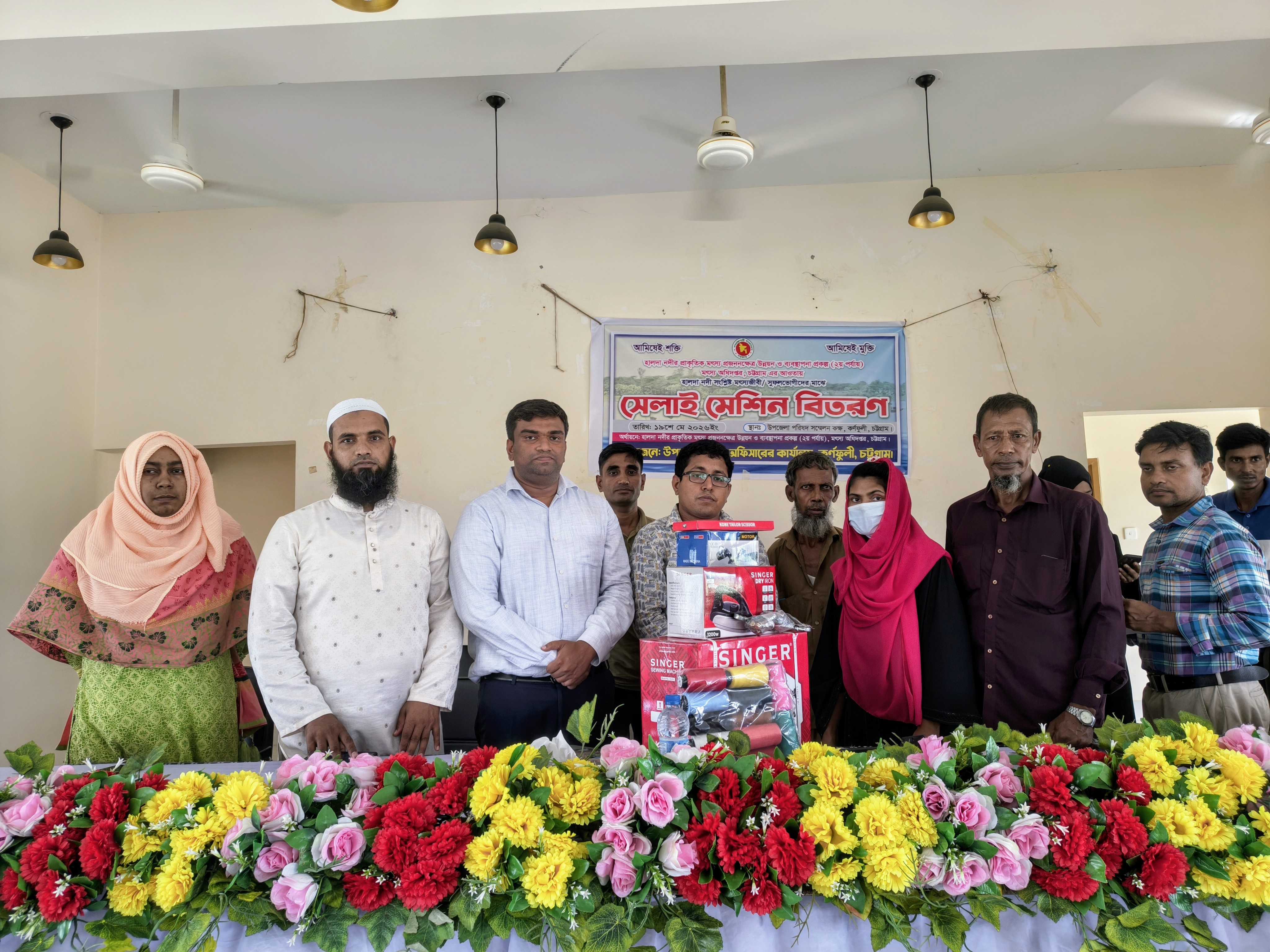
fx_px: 881
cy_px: 476
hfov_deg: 71.6
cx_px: 635
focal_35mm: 24
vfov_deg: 56.8
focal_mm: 5.56
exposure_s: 1/100
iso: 557
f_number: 1.8
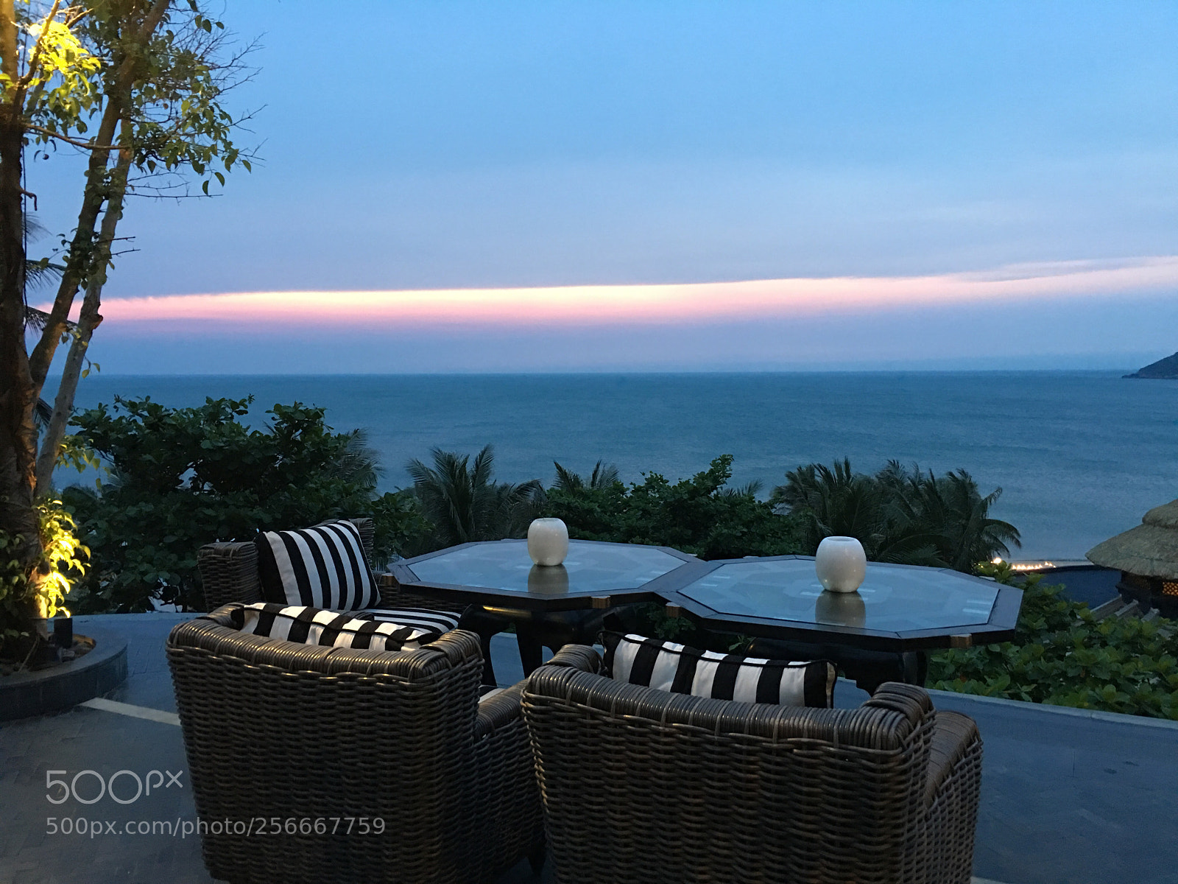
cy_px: 442
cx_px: 589
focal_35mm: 29
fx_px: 987
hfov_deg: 61.7
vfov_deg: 48.2
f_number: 2.2
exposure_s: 1/4
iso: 100
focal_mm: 4.15
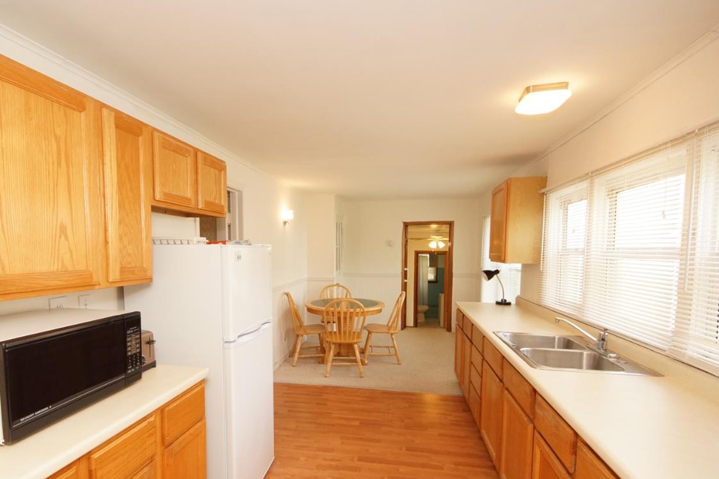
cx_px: 332
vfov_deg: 73.1
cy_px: 282
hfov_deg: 96.5
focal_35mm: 16
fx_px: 320
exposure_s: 1/100
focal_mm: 8
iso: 800
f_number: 5.6
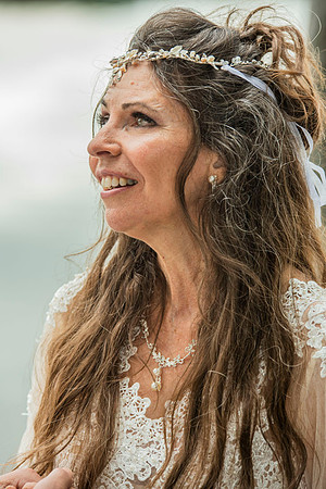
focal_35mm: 160
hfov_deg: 8.6
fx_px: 2173
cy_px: 244
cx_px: 163
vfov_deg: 12.8
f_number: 5
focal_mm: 160
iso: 160
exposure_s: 1/200
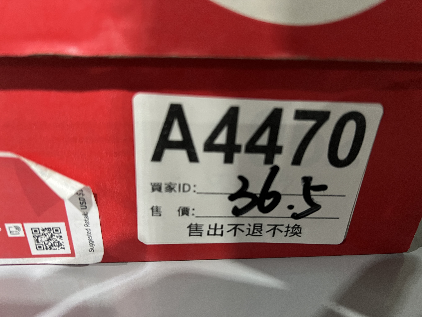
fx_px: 317
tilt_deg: -29.2
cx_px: 211
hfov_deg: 67.3
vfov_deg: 53.1
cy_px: 158
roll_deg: -0.5
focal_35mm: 26
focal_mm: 5.7
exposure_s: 1/55
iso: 500
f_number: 1.5
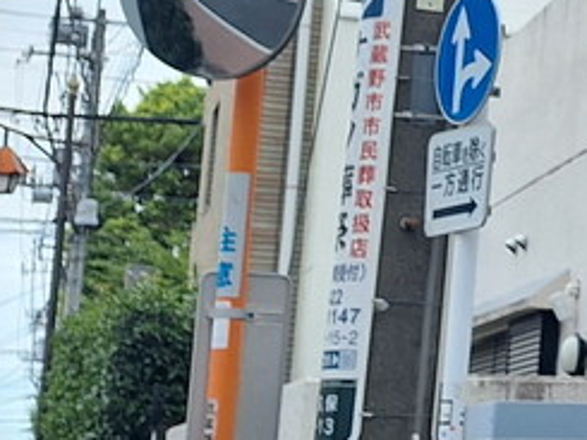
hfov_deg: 12.8
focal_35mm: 120
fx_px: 2036
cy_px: 136
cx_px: 1387
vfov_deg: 12.3
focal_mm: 5.54
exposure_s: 1/1091
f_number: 1.8
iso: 40
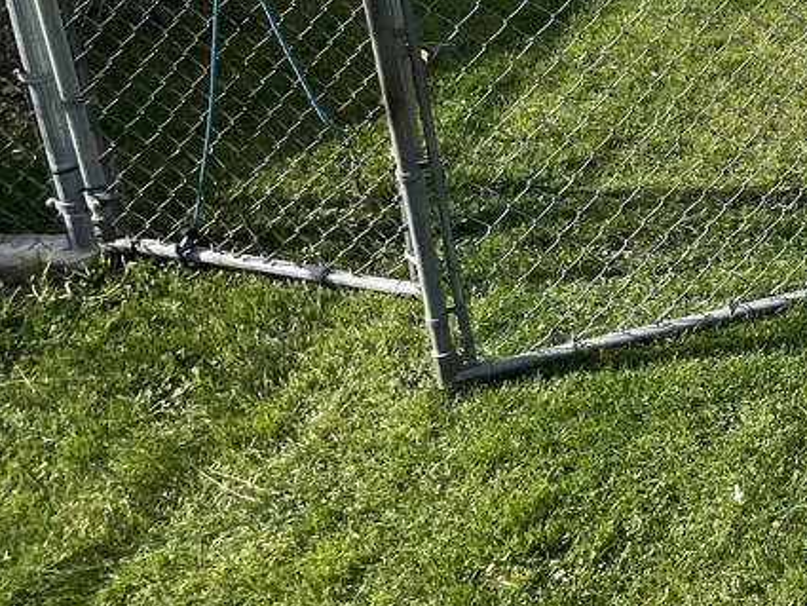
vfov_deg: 29.2
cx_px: 1229
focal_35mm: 44
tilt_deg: -17.0
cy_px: -84
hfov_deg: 27.8
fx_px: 1026
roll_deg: -3.0
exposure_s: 1/1054
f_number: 1.8
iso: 32
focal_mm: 1.57
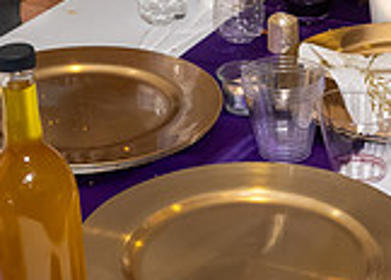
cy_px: -70
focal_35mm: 112
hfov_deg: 17.7
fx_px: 1245
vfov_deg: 12.5
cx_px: 86
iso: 1250
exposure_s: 1/250
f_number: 9
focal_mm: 17
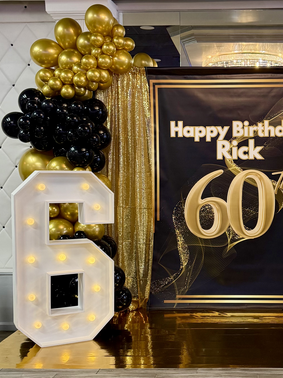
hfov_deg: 27.9
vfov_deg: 37.5
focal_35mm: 51
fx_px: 556
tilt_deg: -4.1
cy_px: 206
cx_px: 232
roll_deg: +0.6
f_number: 1.78
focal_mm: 6.76
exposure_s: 1/120
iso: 250
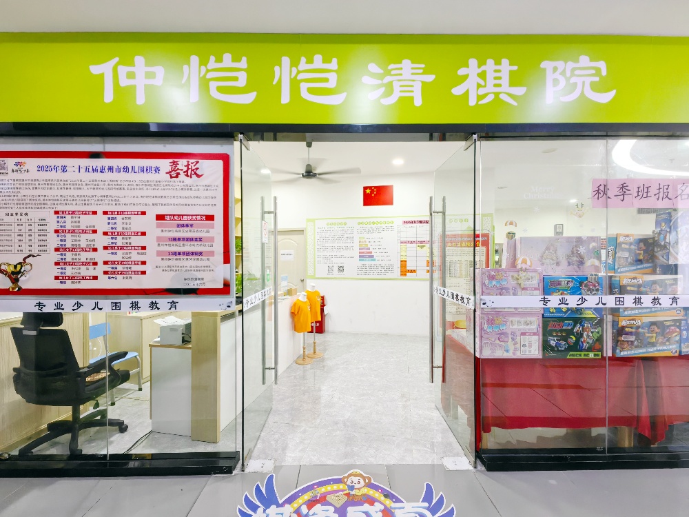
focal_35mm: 14
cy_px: 258
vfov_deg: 85.7
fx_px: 279
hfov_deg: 102.1
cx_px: 344
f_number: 2.2
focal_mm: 1.76
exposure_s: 1/50
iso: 250
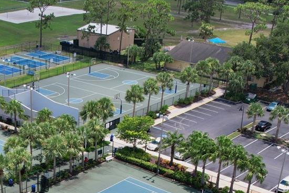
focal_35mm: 64
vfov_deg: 20.5
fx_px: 513
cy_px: 198
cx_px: 42
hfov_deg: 30.4
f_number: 2.8
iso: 100
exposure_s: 1/1600
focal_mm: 8.38
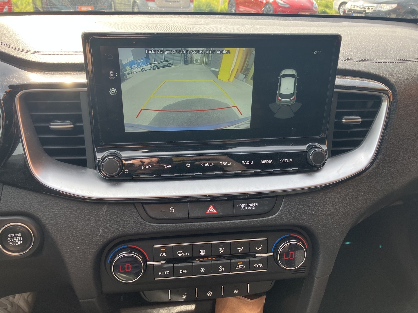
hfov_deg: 63.4
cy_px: 156
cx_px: 209
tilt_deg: -27.4
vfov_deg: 49.7
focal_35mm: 28
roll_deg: -2.6
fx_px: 338
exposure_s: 1/162
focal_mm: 3.99
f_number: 1.8
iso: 32
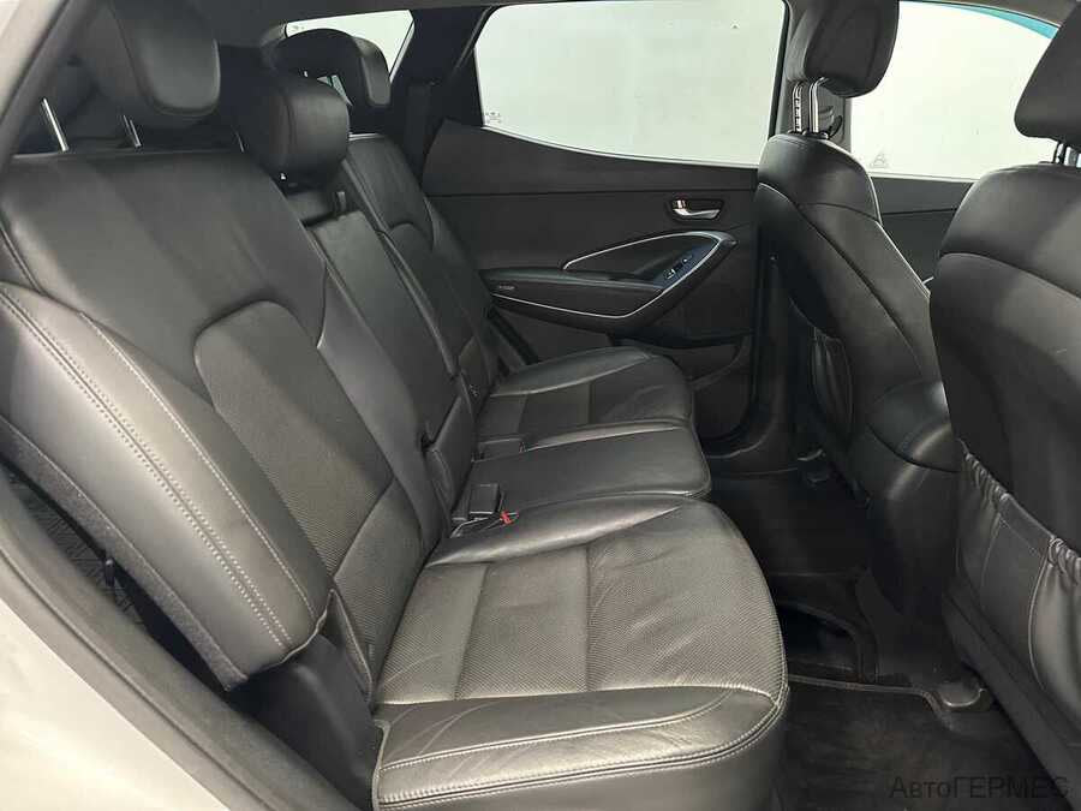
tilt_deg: -20.2
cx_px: 540
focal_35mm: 24
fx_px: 749
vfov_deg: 56.8
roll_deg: +0.4
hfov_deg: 71.6
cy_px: 406
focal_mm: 6.86
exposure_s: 1/33
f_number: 1.78
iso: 640
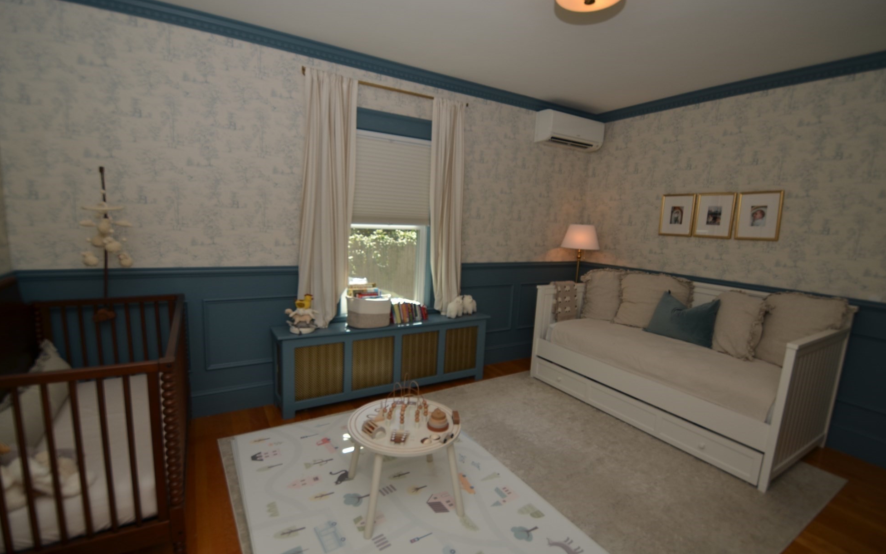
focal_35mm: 16
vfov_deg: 71.2
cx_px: 448
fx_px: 386
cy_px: 282
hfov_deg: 97.8
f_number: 3.5
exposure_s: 1/200
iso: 100
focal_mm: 10
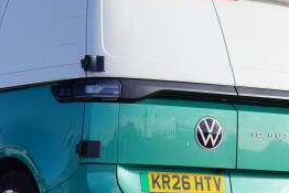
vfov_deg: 7.7
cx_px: 86
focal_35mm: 179
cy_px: 139
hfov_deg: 11.4
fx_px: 1439
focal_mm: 49
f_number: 6.7
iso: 100
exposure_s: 1/90
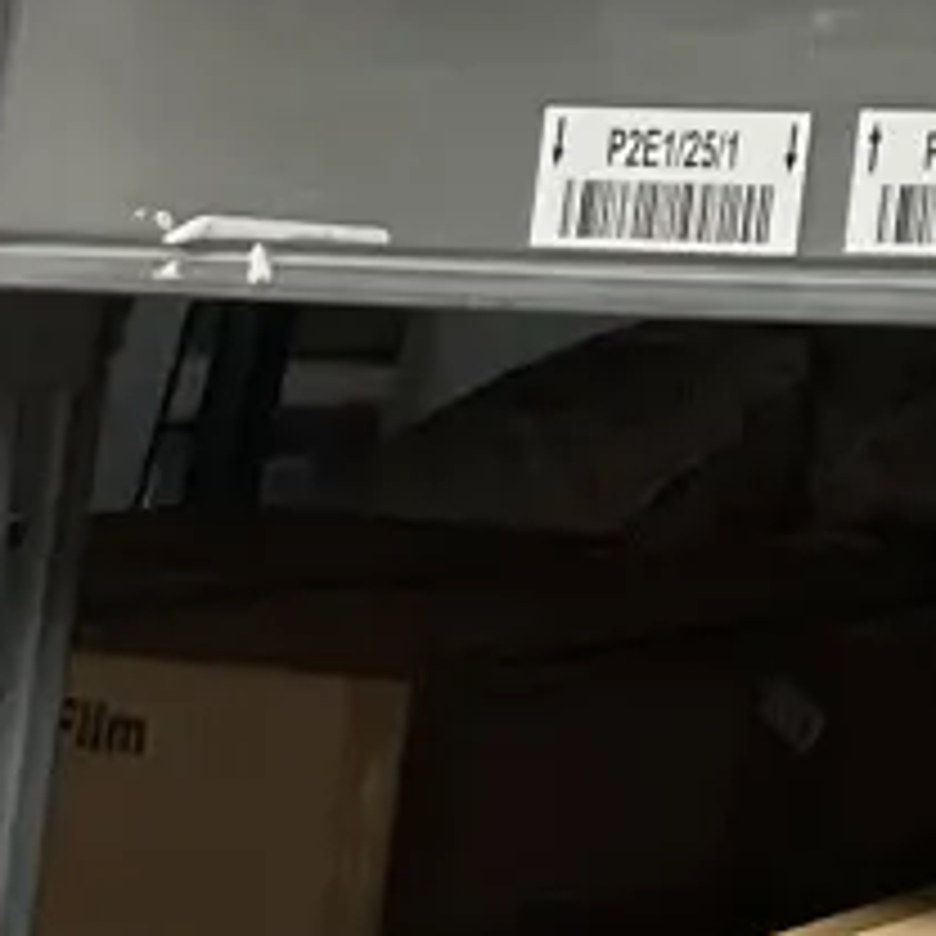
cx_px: 4154
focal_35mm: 212
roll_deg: +0.0
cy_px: -2174
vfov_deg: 7.1
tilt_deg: +16.8
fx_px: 6485
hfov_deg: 6.3
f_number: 1.6
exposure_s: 1/121
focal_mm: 5.1
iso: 64
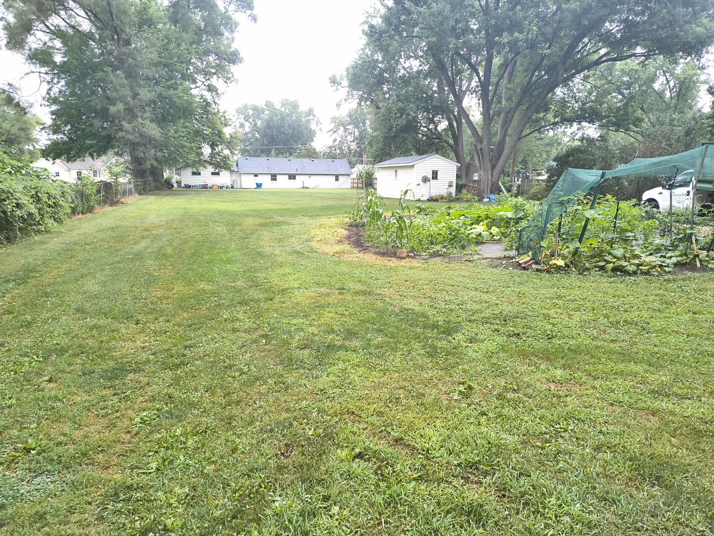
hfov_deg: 71.6
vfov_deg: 56.8
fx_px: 495
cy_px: 268
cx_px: 357
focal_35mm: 24
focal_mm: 5.56
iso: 441
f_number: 1.8
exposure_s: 1/120
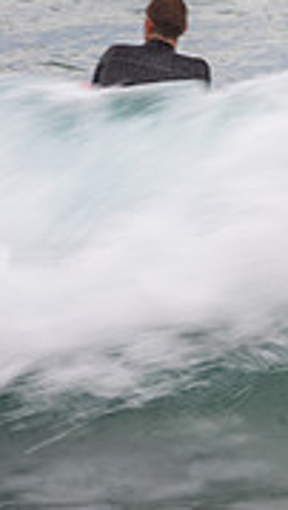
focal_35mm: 1695
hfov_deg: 0.7
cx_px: 801
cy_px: 172
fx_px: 22958
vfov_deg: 1.3
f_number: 11
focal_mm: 500
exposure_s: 1/25
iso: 64
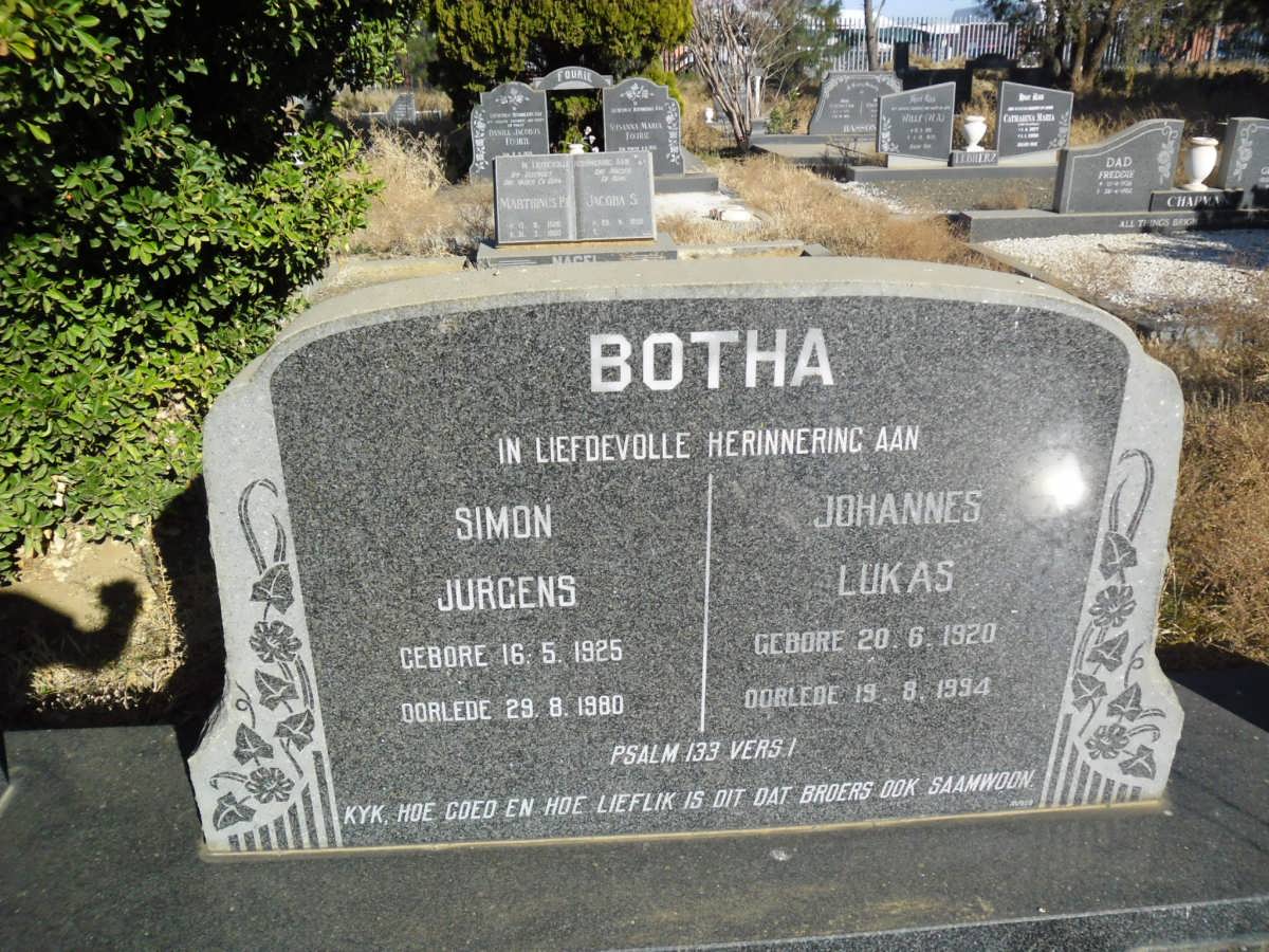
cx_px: 634
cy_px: 476
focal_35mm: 27
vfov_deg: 51.4
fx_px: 990
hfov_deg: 65.3
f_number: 3.5
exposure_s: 1/861
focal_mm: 4.9
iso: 80
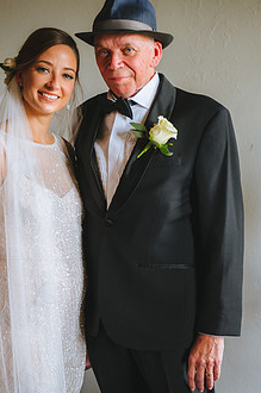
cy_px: 218
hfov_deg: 19.1
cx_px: 107
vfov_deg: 28.5
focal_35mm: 71
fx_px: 775
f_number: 2.8
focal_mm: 52
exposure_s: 1/320
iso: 1600
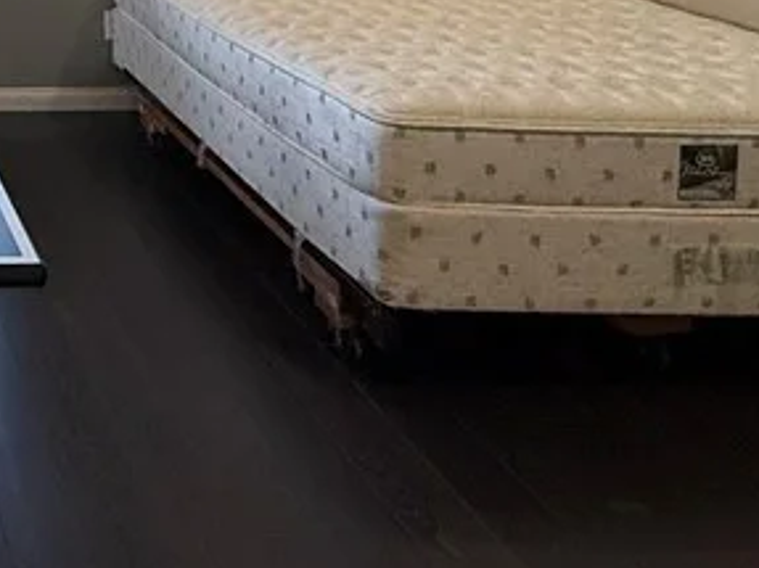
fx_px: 1096
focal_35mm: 50
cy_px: -243
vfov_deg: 24.0
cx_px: -222
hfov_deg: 30.4
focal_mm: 2.22
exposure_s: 1/120
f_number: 2.2
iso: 100
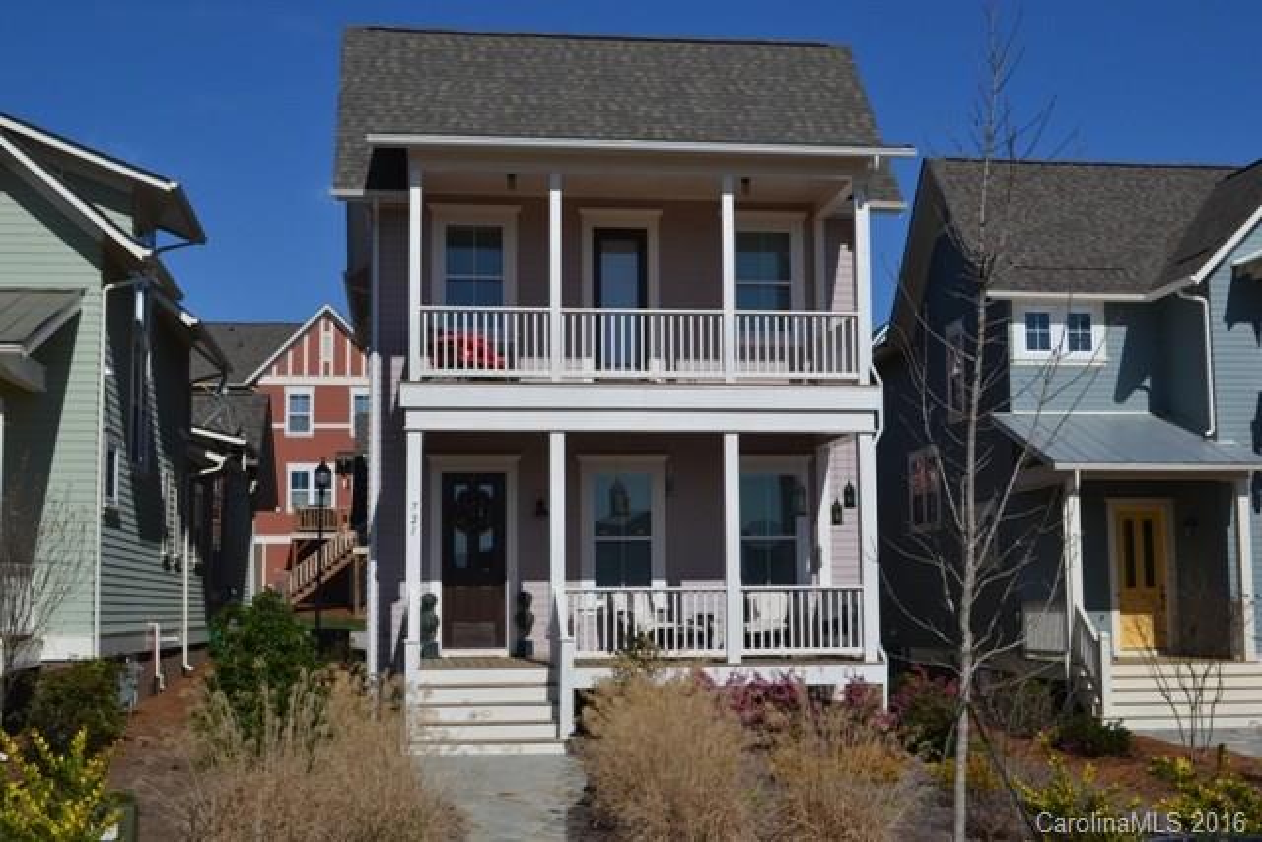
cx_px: 631
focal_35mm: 48
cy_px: 421
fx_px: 1683
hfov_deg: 41.1
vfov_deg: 28.1
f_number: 10
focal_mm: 32
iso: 100
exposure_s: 1/400
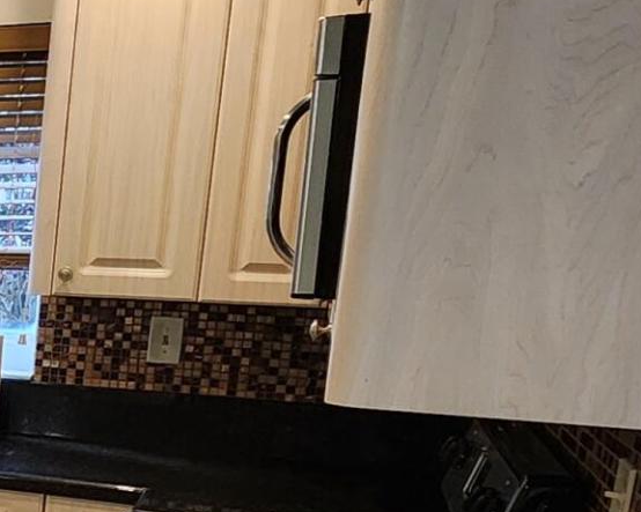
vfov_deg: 22.6
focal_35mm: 66
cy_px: 461
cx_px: -501
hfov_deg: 20.6
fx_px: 1252
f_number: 2.2
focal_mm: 2.2
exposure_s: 1/60
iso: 200
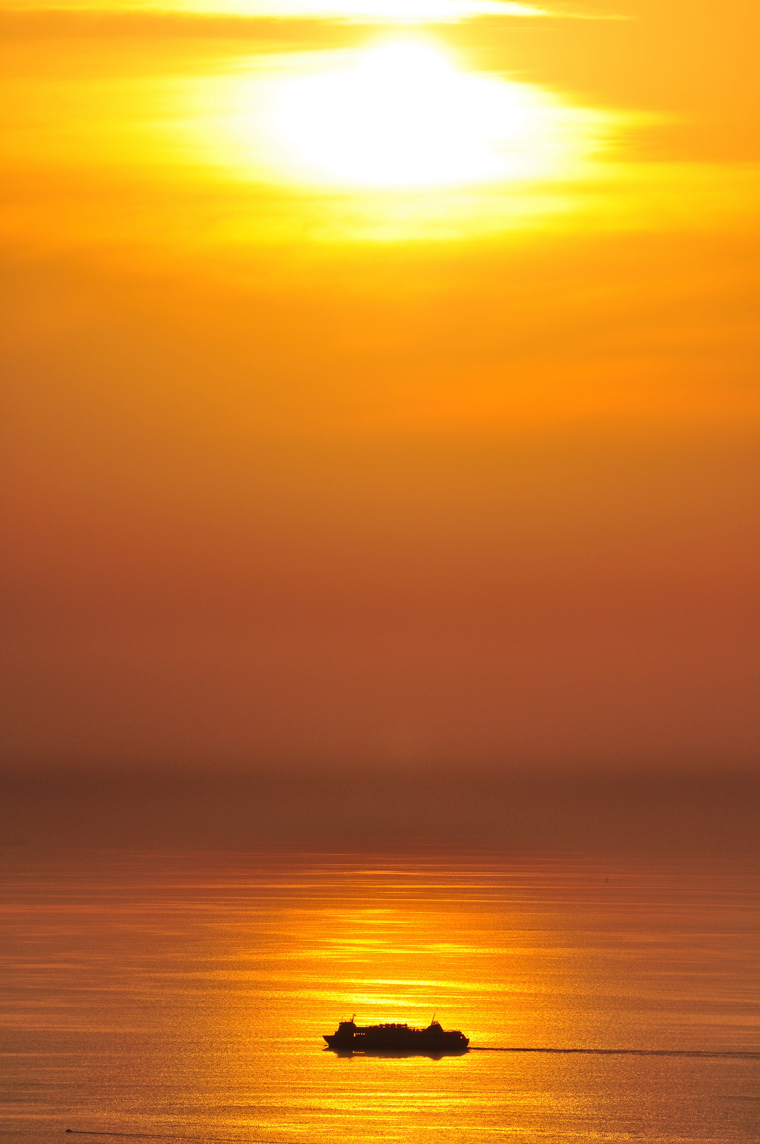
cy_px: 572
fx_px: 10952
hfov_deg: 4.0
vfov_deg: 6.0
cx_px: 380
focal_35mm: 345
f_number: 13
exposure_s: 1/1250
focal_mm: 230
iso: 200
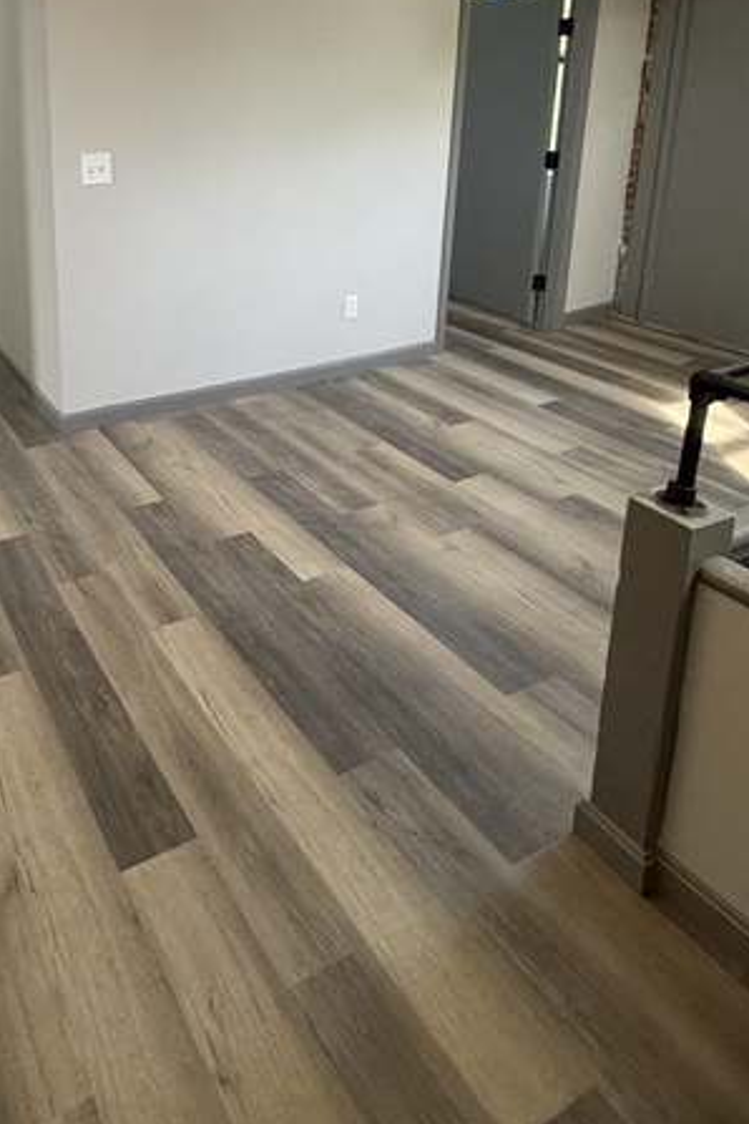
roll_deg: +0.3
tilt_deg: -12.1
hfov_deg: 47.5
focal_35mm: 25
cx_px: 116
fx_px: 780
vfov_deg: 66.0
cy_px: 249
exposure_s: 1/120
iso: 200
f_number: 2.2
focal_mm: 2.22
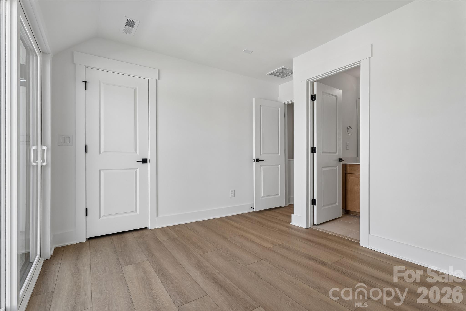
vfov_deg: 73.7
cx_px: 233
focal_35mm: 16
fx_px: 207
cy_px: 156
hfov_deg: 96.7
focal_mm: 16
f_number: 8
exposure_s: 1/50
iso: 400
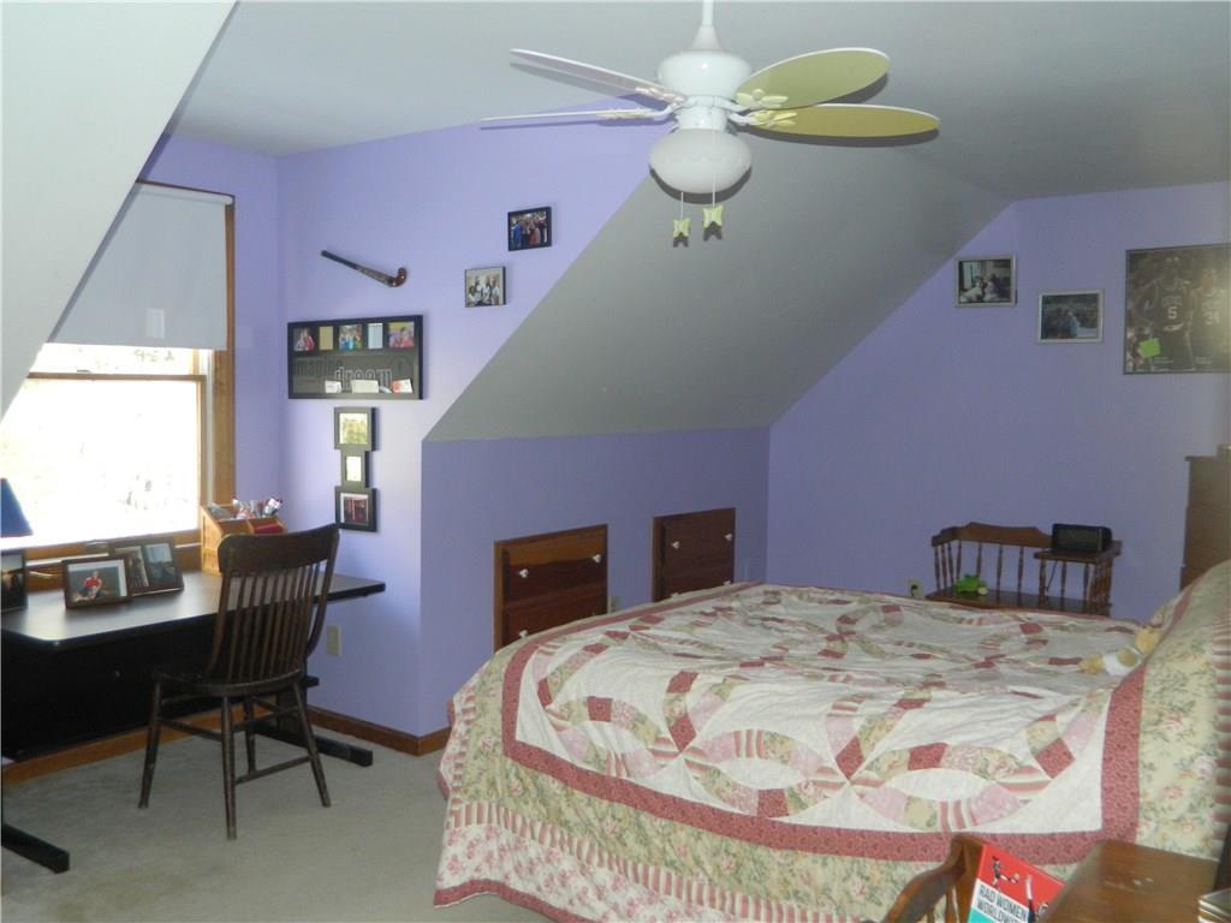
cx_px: 616
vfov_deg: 45.4
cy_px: 462
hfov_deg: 58.4
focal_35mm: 31
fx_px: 1102
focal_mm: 5.6
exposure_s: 1/30
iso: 200
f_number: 3.2
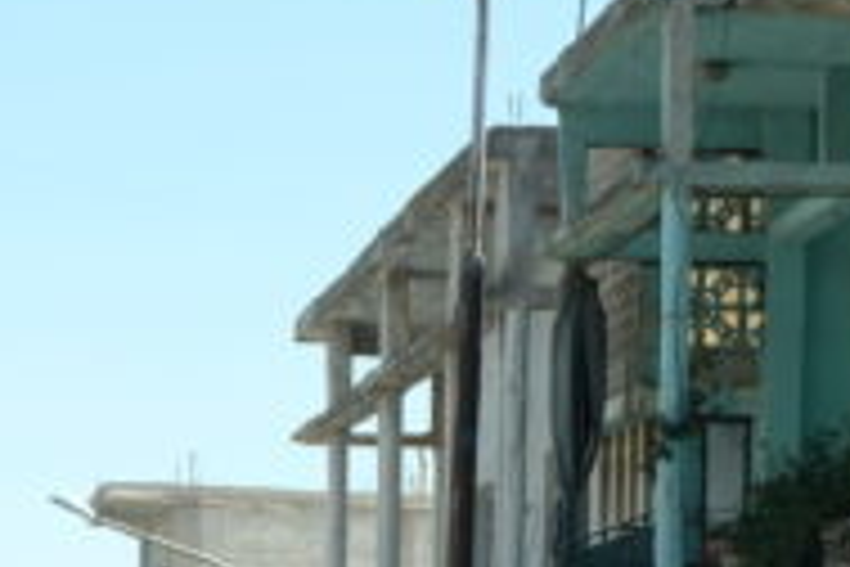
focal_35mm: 179
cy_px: 796
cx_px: -234
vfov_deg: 7.6
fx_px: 4226
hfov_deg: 11.2
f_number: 5.6
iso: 200
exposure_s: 1/250
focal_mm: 29.5
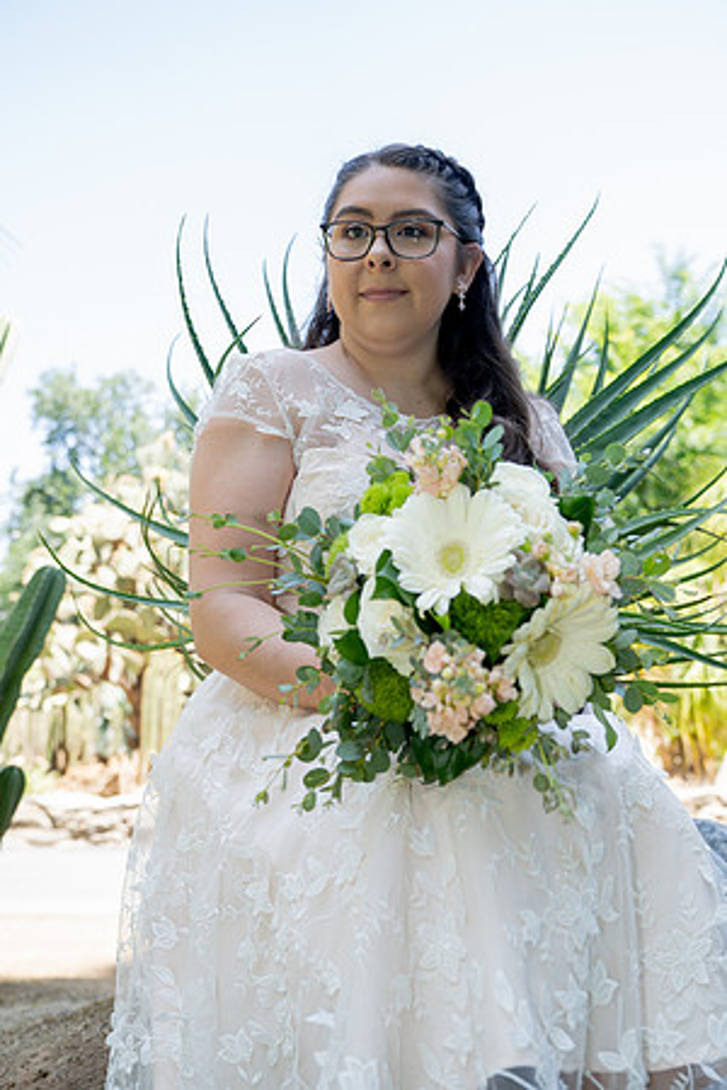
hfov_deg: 35.1
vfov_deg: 50.7
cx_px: 364
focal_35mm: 38
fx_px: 1151
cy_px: 545
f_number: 4
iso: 250
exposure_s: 1/250
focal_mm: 38
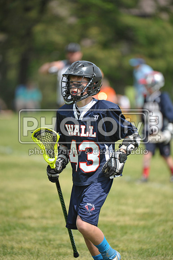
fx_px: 2526
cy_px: 130
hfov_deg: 3.9
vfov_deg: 5.9
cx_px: 86
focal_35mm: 350
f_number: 4
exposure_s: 1/2500
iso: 640
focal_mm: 350
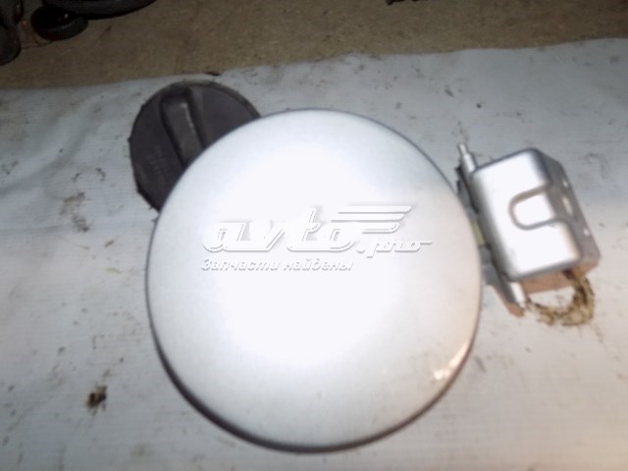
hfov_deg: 73.9
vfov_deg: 58.9
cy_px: 236
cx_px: 314
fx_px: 417
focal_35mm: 23
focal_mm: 4
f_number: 3.1
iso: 200
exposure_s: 1/30
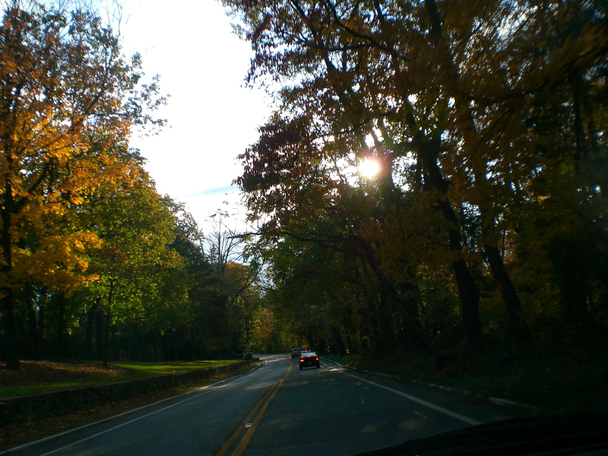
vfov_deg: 37.7
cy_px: 228
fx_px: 667
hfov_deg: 49.0
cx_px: 304
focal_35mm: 38
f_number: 4.4
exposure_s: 1/125
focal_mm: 6.3
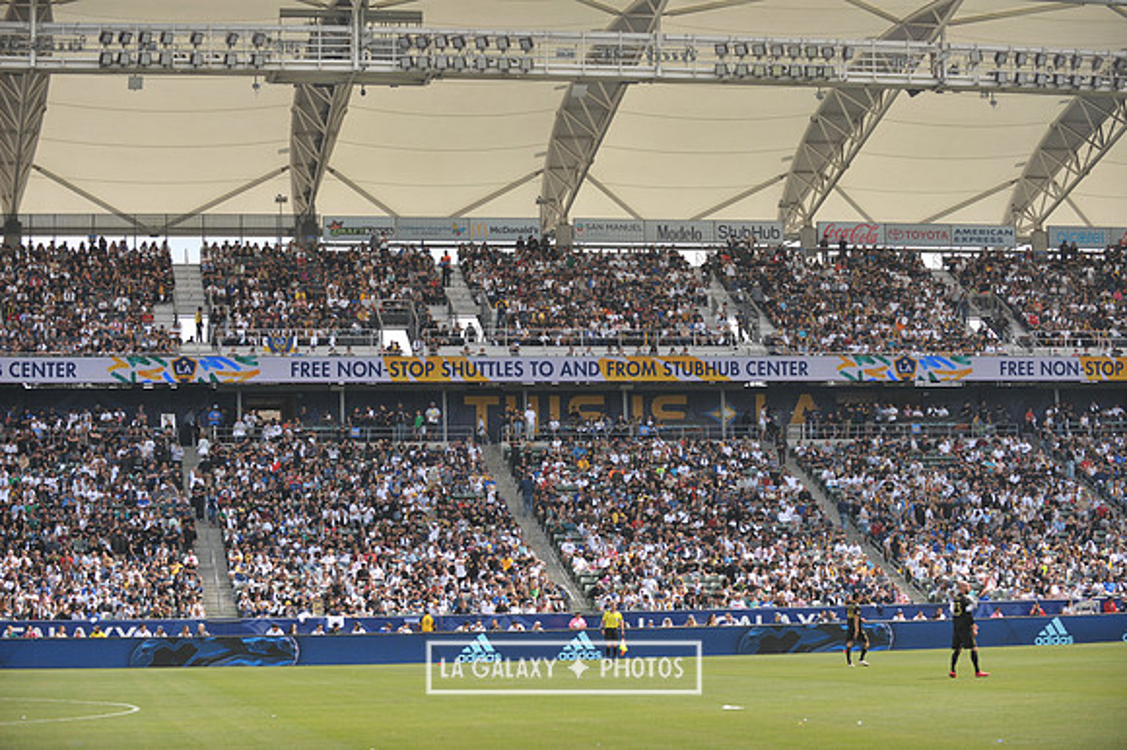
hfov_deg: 25.4
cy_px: 375
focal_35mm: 80
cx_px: 564
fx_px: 2503
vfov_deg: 17.0
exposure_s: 1/2500
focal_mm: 80
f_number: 3.5
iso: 320
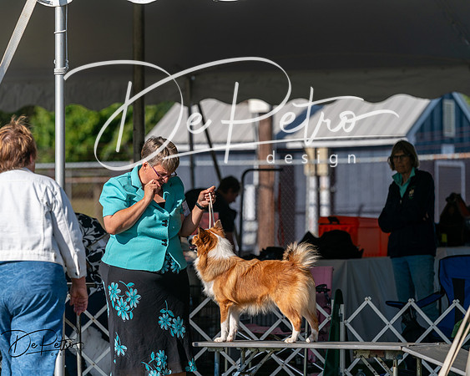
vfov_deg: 6.9
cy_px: 188
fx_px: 3132
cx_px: 235
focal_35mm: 225
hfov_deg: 8.6
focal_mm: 200
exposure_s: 1/1250
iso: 100
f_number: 4.5
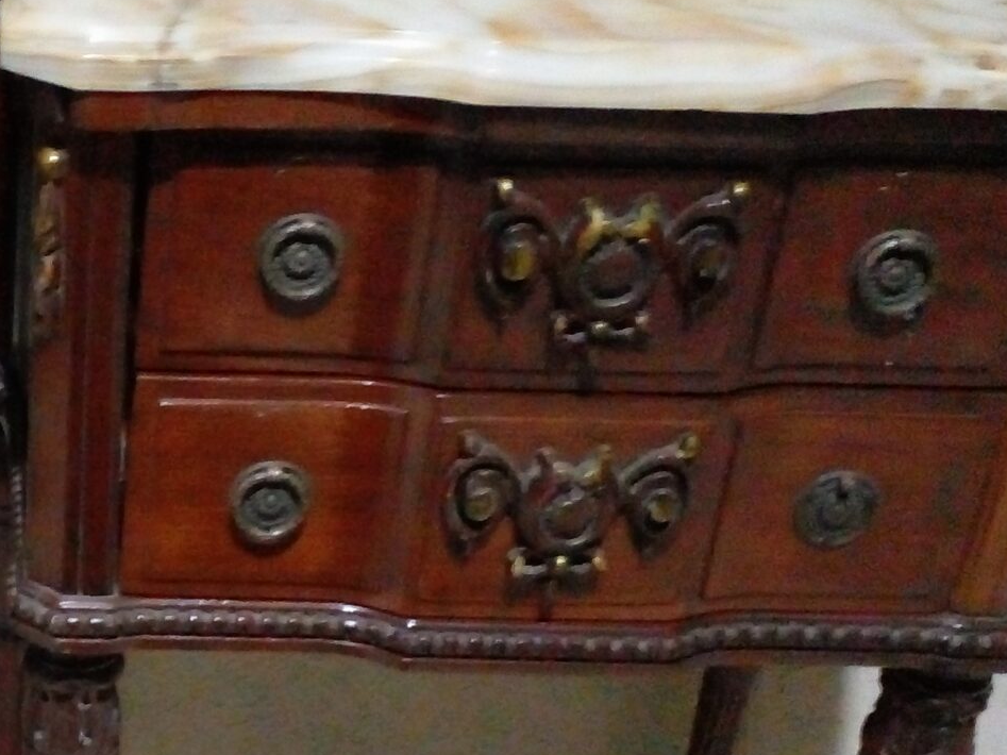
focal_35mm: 73
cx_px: -55
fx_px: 2123
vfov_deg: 20.1
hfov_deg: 25.1
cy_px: 522
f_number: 1.9
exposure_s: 1/16.7
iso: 1000
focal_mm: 3.6
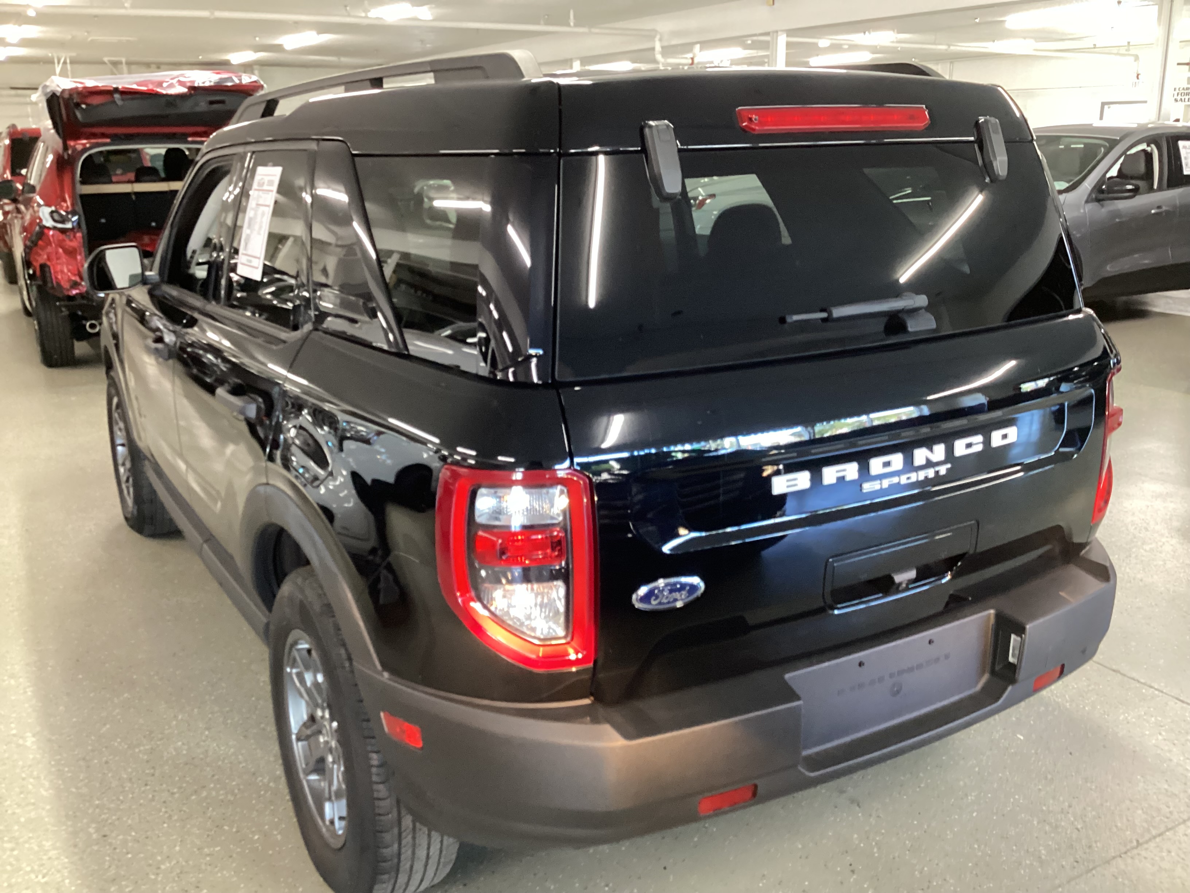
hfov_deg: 58.4
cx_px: 595
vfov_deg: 45.4
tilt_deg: -17.5
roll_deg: -0.1
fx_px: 1066
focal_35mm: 31
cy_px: 446
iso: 400
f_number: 2.4
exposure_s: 1/33
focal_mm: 3.3
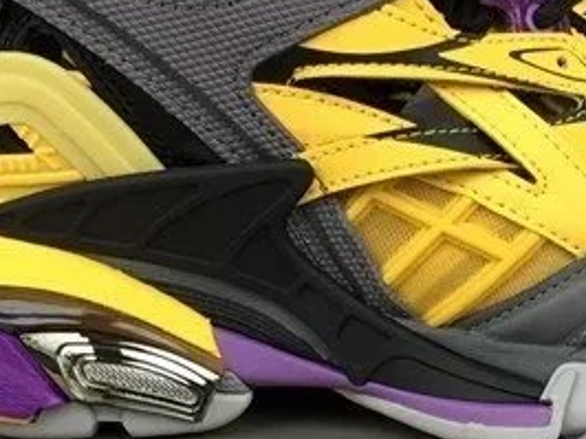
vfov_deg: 14.0
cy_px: 365
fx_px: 1776
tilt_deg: -18.2
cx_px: 403
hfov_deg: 18.7
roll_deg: -0.3
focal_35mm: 105
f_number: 2.4
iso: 32
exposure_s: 1/100
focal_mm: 3.3
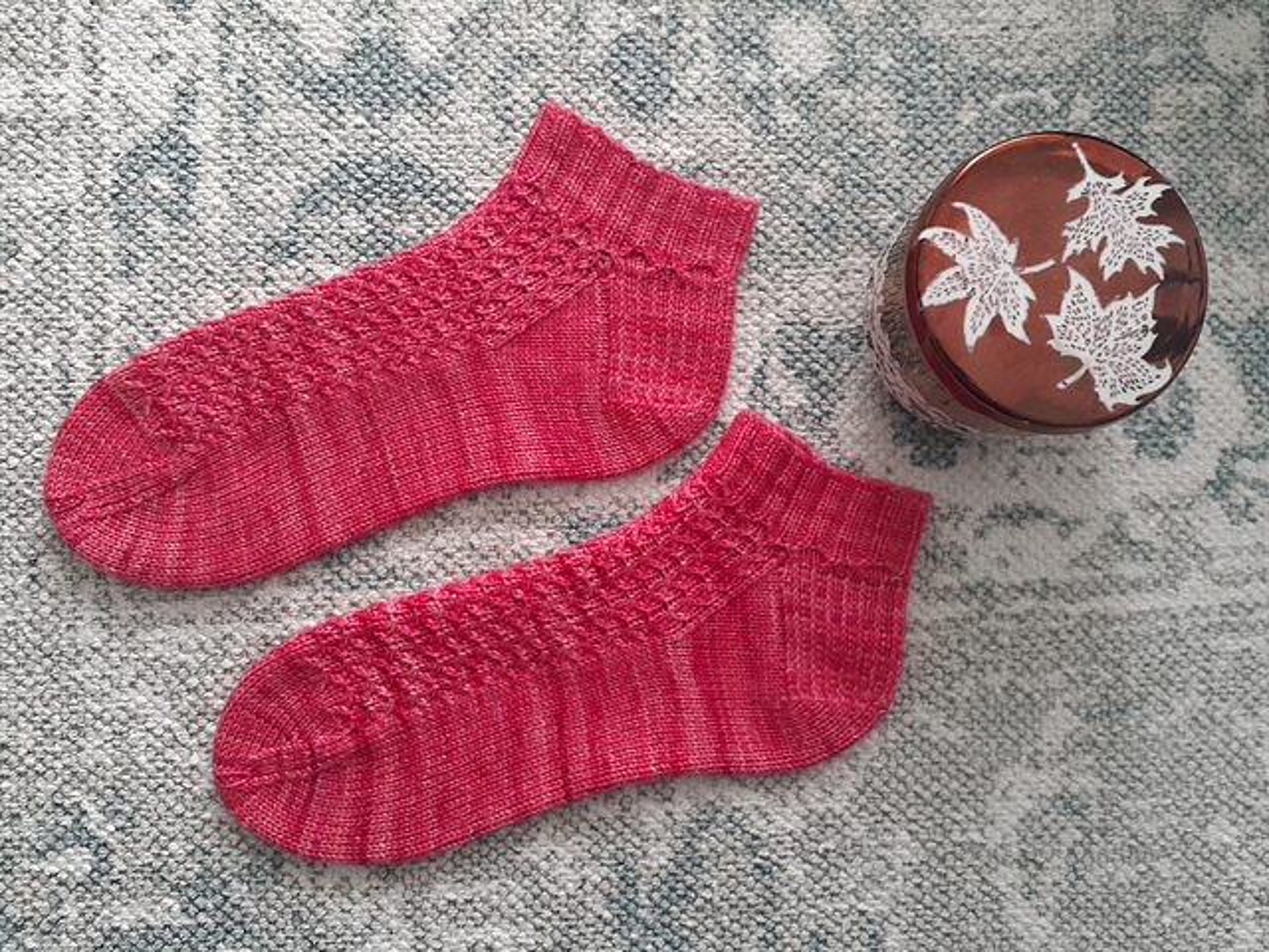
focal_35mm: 27
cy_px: 476
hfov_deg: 65.3
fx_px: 990
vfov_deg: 51.4
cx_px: 634
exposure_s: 1/50
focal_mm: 3.6
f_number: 1.9
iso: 50
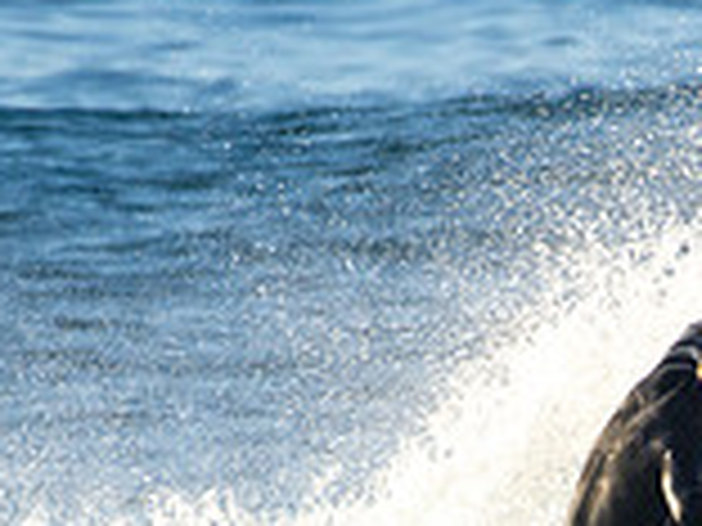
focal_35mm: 2570
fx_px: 52119
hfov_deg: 0.8
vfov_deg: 0.6
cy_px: 767
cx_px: 756
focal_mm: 480
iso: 640
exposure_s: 1/2000
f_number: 5.6
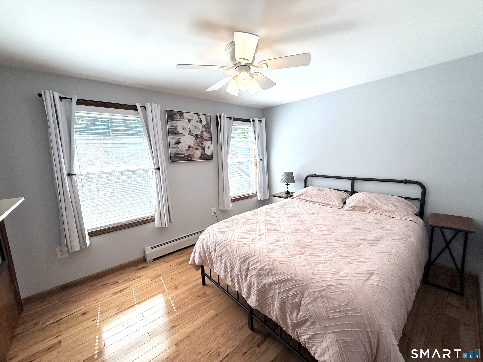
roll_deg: +2.2
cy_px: 181
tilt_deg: -8.0
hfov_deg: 102.1
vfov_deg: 85.7
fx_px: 195
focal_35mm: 14
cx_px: 242
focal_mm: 2.22
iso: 64
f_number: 2.2
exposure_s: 1/141
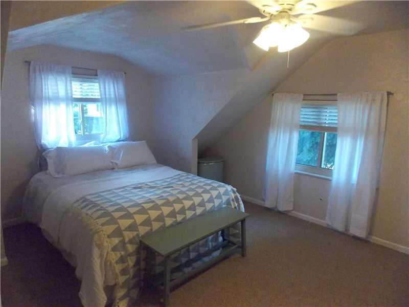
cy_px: 154
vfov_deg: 58.9
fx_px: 272
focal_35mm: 23
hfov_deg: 73.9
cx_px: 204
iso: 800
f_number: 3.1
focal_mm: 4
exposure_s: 1/125
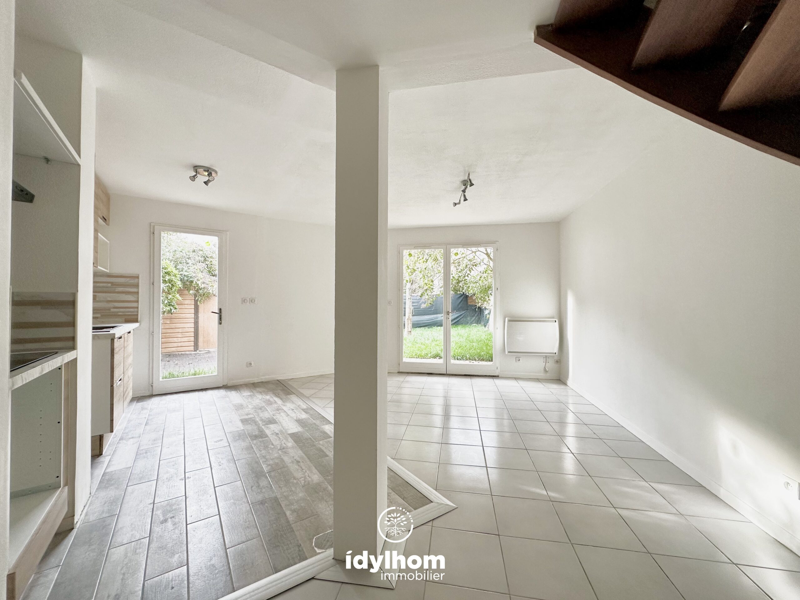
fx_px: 324
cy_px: 300
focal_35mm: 14
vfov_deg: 85.7
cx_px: 400
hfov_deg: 102.1
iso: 125
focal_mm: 2.22
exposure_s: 1/99
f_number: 2.2
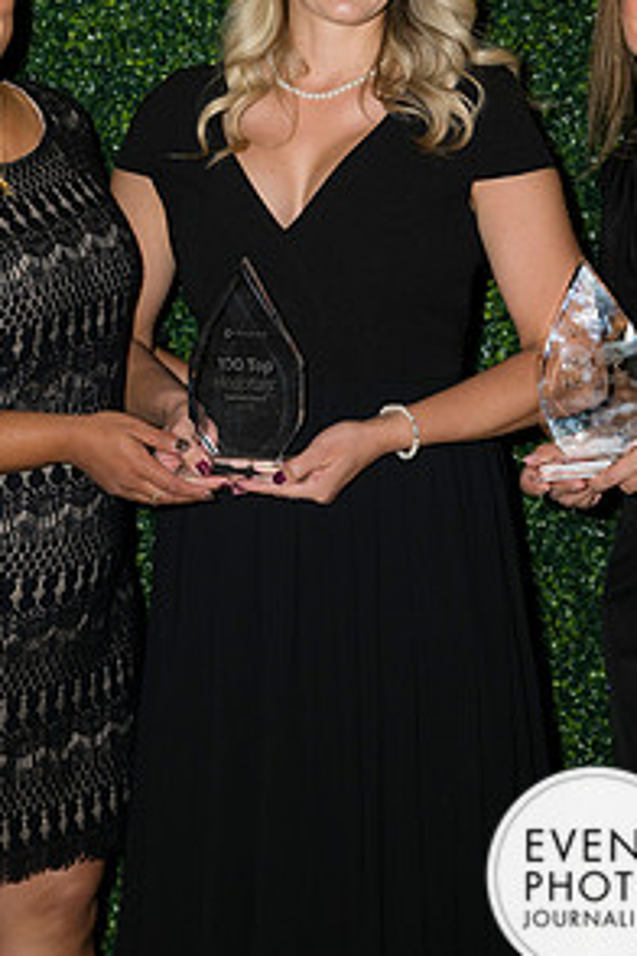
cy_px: 354
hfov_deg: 13.6
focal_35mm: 101
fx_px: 2680
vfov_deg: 20.2
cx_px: 322
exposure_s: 1/160
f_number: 5
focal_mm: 66
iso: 640
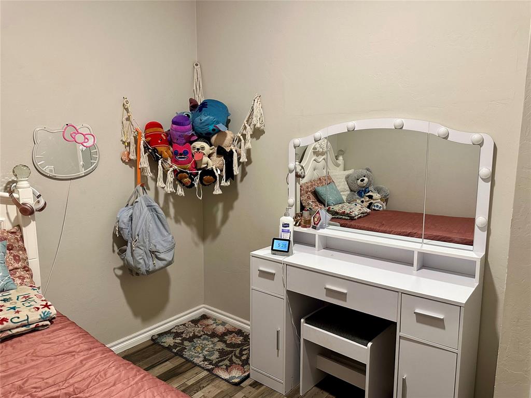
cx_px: 266
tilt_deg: -7.6
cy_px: 199
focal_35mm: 24
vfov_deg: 56.8
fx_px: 368
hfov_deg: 71.6
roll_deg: +0.1
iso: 250
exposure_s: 1/60
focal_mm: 6.86
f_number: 1.78
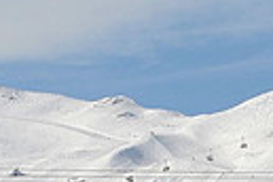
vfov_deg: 1.7
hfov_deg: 2.6
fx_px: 6127
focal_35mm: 808
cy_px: -124
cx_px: 63
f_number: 11
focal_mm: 120
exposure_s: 1/800
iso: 200
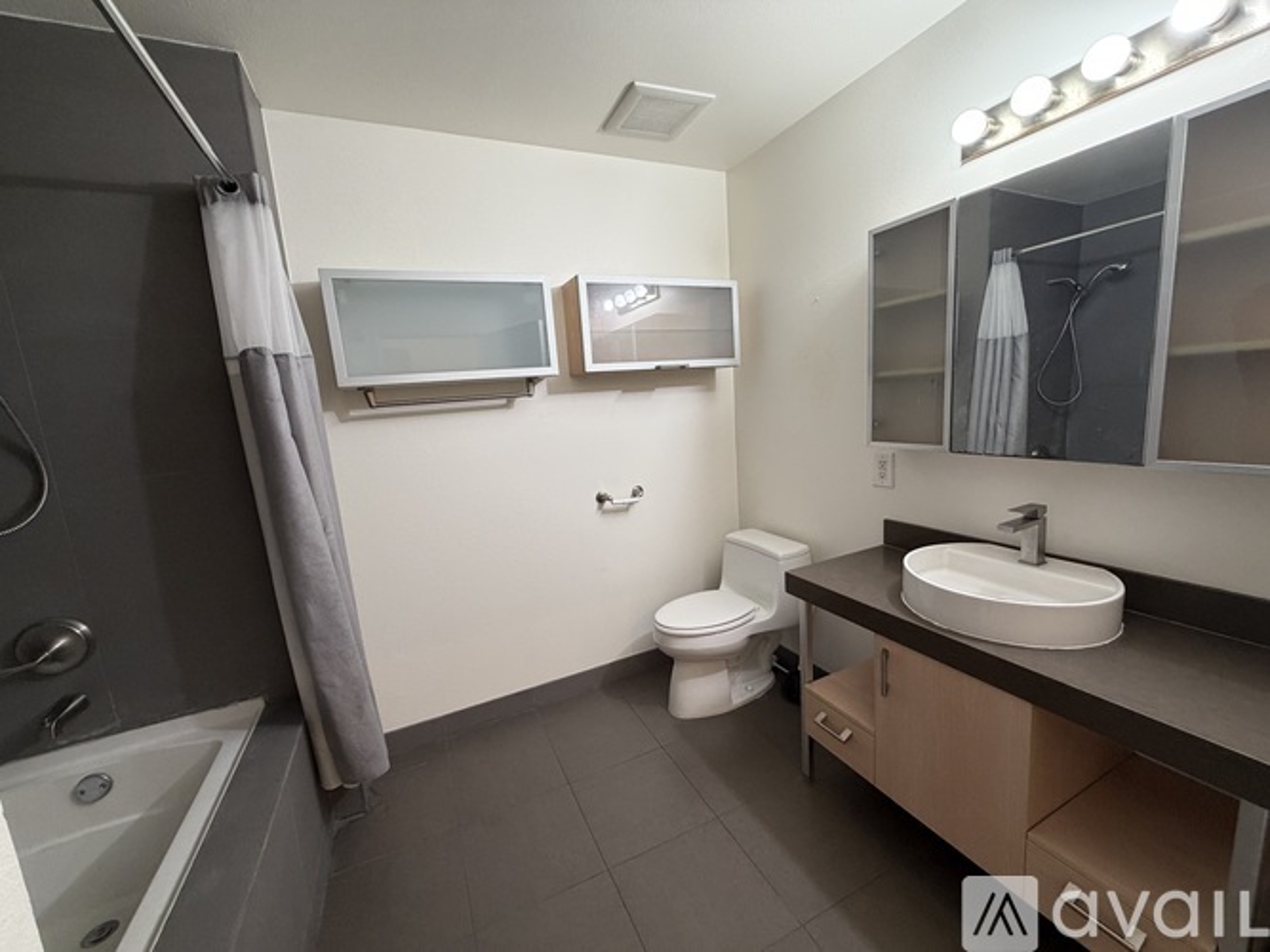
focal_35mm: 14
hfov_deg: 102.1
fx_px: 514
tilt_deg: -9.3
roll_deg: +3.9
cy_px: 476
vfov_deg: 85.7
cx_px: 635
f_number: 2.2
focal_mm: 2.22
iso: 250
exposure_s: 1/60
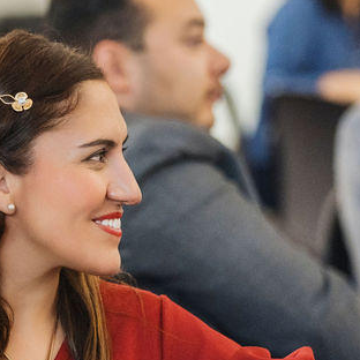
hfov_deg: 6.5
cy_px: 218
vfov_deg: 6.5
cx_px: 44
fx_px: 3153
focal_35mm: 268
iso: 2000
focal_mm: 96
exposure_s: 1/200
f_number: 2.8
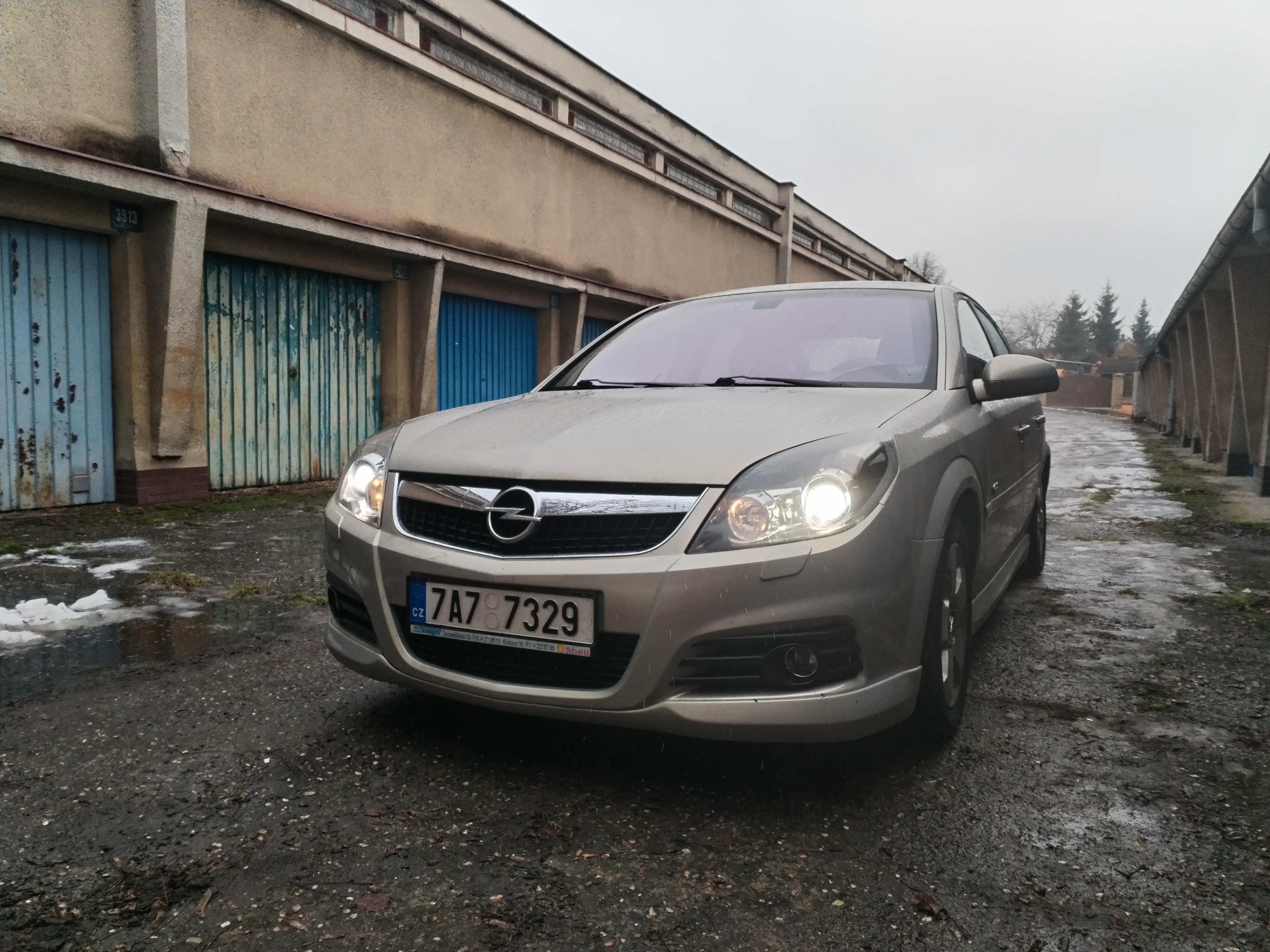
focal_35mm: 26
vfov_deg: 53.1
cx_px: 635
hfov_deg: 67.3
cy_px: 476
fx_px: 954
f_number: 1.8
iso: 208
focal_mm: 4.75
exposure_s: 1/100
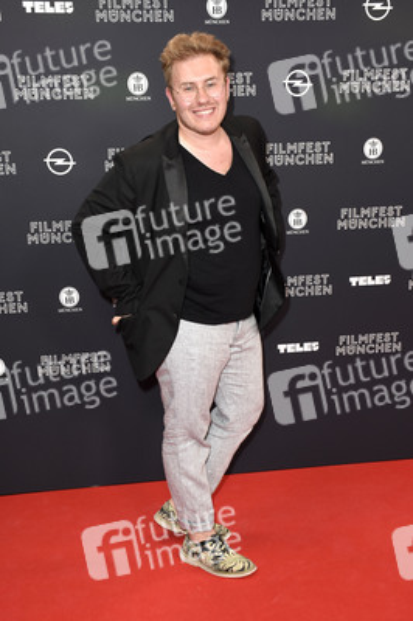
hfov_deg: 33.0
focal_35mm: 40
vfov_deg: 48.0
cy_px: 310
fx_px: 698
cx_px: 206
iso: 640
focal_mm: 27
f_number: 6.3
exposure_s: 1/125
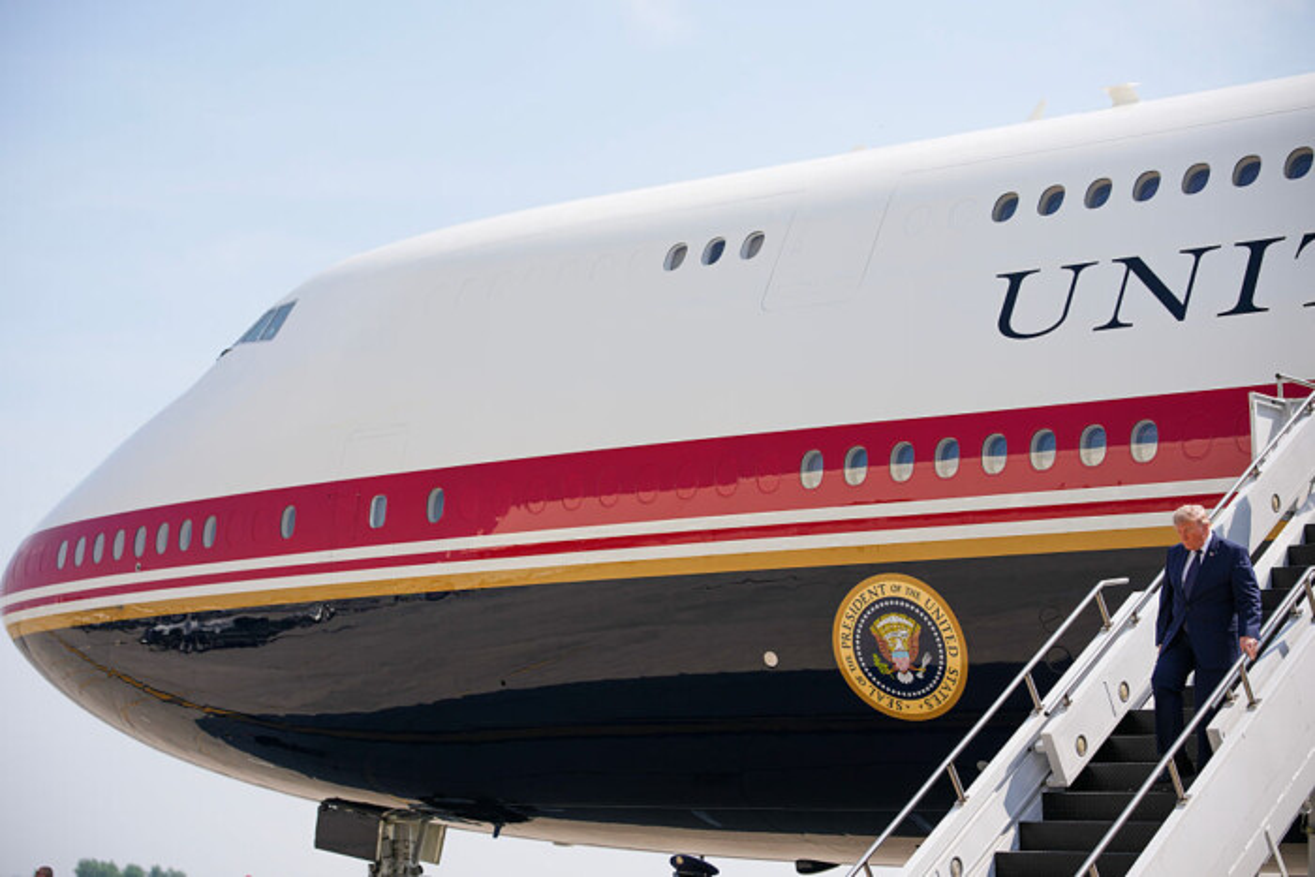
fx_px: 2557
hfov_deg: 28.8
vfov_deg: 19.5
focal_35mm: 70
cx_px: 658
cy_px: 438
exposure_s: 1/1600
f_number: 2.5
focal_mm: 70
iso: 50
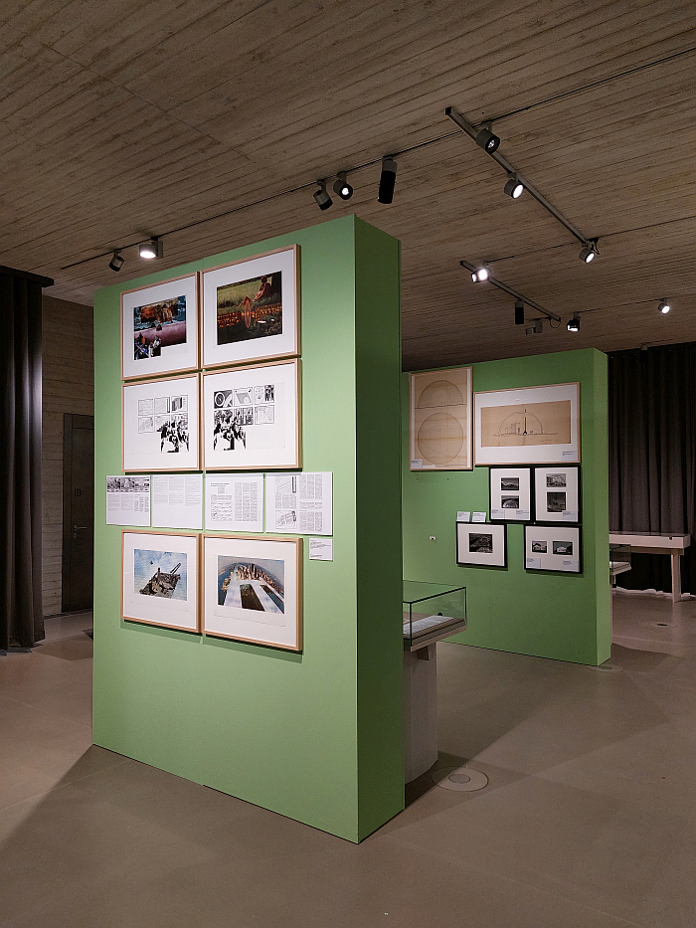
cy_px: 464
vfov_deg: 71.6
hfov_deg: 56.8
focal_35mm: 24
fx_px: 643
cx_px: 348
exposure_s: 1/60
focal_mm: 5.23
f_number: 1.8
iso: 250
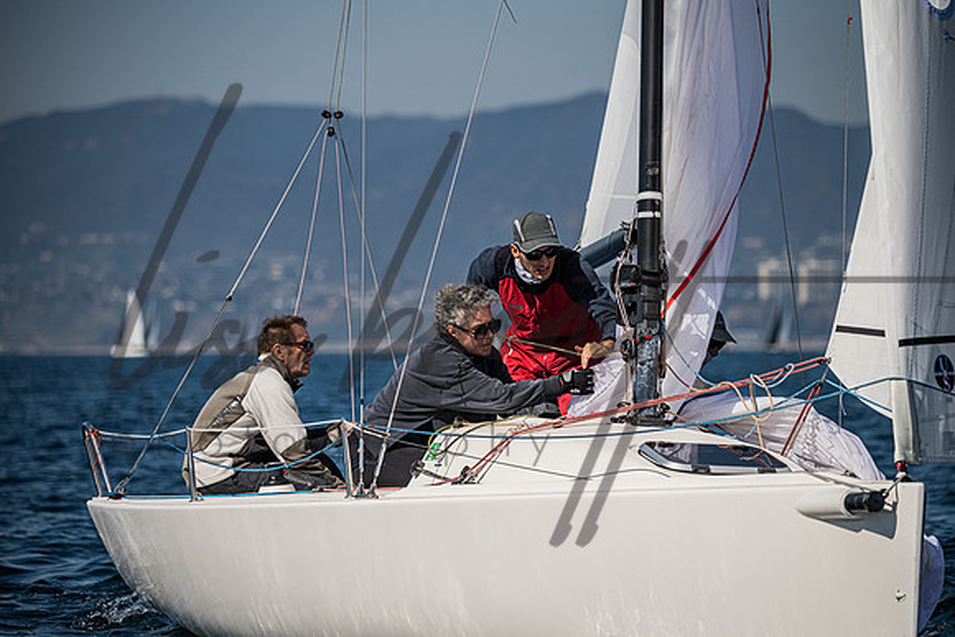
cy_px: 319
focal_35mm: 235
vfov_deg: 5.8
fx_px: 6247
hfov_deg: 8.7
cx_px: 471
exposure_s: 1/8000
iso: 400
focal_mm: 230
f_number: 5
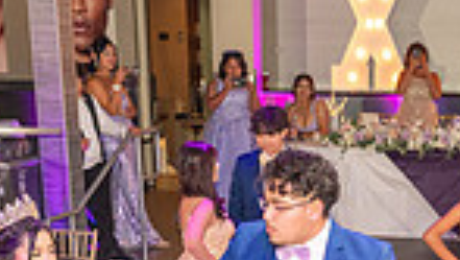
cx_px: 360
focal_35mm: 99
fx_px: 1209
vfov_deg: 11.6
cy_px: 424
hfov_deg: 21.3
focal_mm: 24
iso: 1000
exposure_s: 1/125
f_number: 3.5
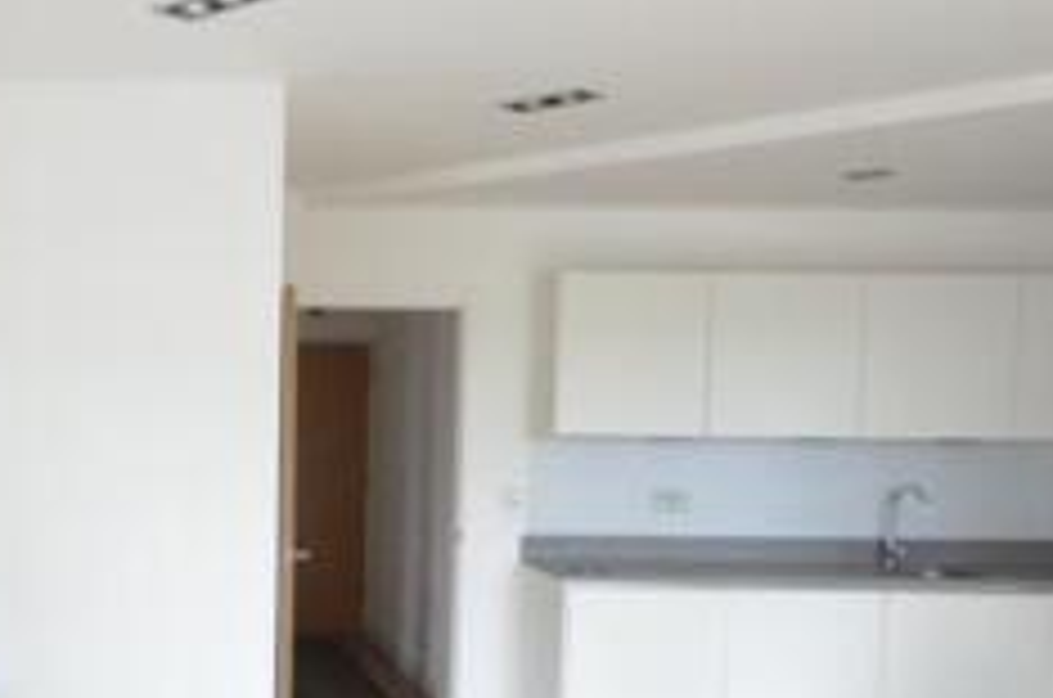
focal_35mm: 42
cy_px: 471
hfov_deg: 42.8
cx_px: 117
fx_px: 1226
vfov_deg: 31.5
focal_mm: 10
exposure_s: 1/320
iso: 2500
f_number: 4
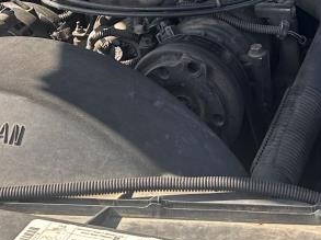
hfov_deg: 18.7
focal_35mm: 105
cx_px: 192
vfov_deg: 13.0
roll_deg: +1.0
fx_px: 972
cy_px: -159
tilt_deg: -17.2
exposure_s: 1/709
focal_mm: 6.86
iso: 80
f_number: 1.78
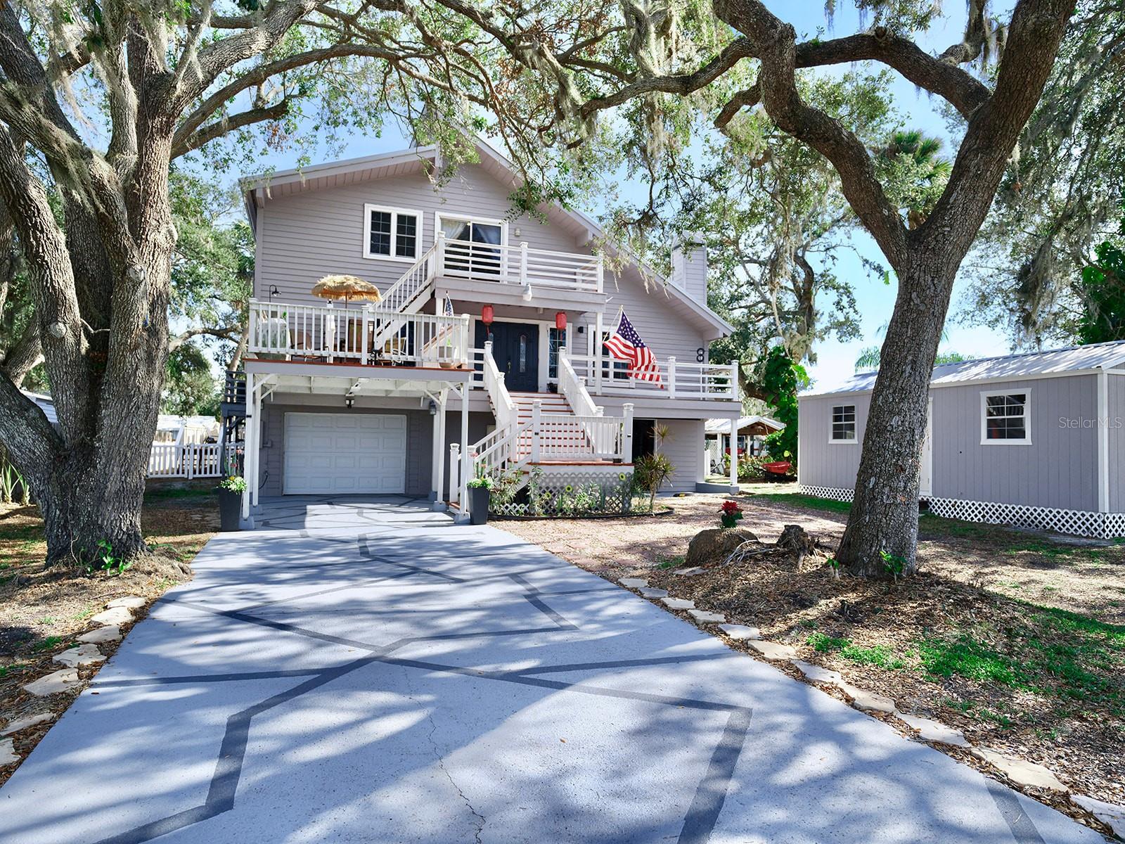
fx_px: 715
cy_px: 422
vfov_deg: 61.1
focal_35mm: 22
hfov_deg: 76.4
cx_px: 562
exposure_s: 1/2500
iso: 1000
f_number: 4
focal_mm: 27.4
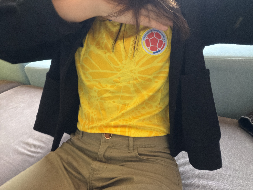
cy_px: 95
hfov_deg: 73.9
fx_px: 168
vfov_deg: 58.9
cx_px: 126
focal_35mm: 23
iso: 500
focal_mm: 2.71
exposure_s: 1/30
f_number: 1.9
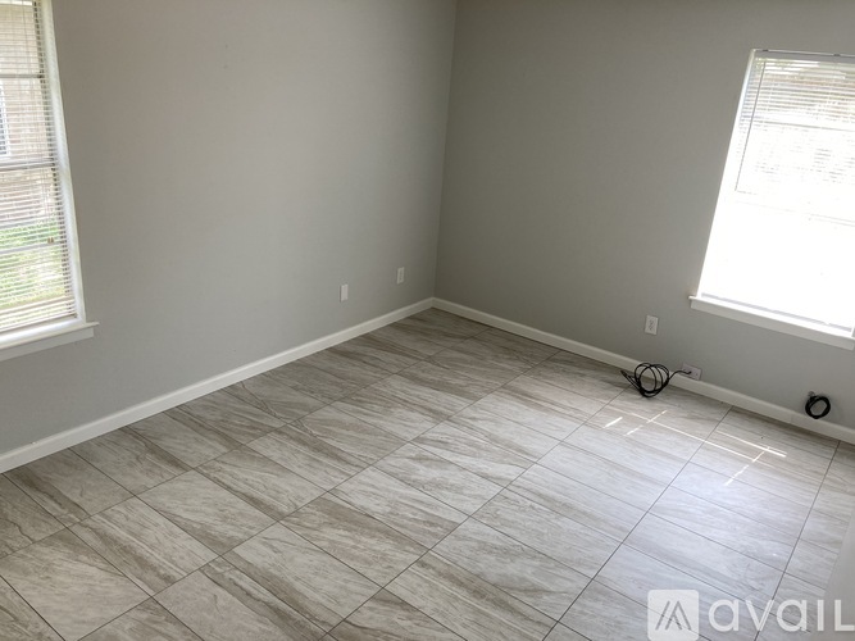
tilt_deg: -20.0
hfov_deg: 63.5
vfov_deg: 49.7
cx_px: 428
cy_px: 320
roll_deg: -3.9
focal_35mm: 28
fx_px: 691
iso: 20
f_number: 1.8
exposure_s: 1/127
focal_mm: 3.99
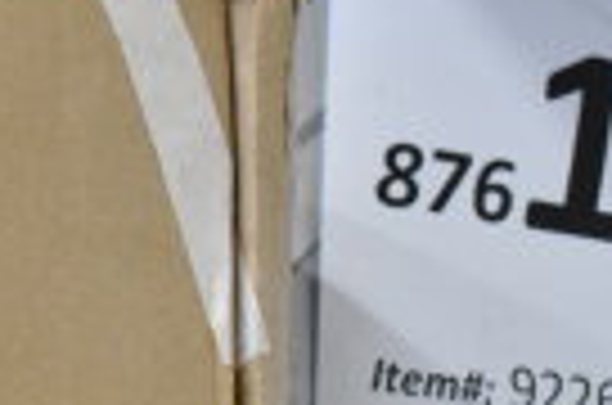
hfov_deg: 11.5
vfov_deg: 8.3
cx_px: -594
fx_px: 2748
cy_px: 488
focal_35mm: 162
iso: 2500
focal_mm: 24
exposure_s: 1/40
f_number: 4
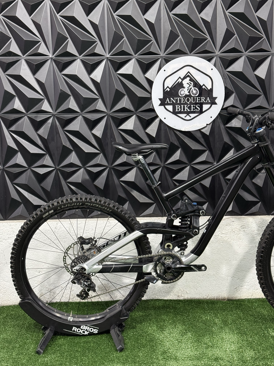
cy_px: 183
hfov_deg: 30.3
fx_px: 507
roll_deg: +0.2
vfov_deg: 39.7
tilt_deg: -8.3
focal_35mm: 48
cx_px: 137
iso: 200
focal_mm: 6.76
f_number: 1.78
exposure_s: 1/60
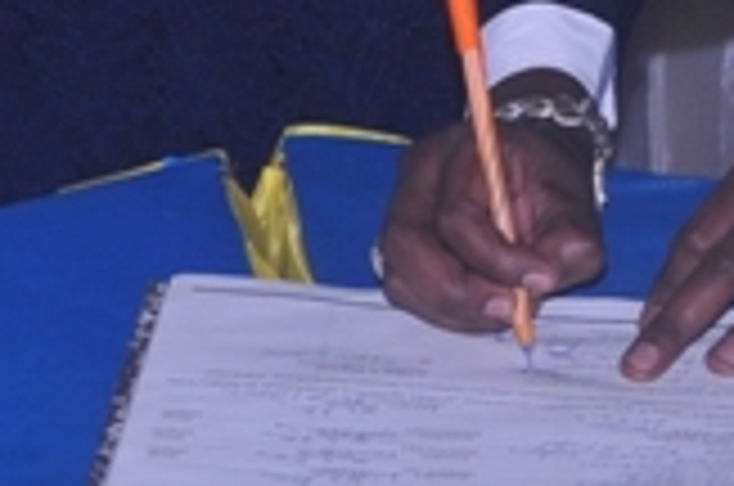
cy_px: -2
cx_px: 784
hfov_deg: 11.5
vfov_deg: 7.7
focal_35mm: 177
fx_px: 3602
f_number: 7.1
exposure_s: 1/200
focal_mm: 24
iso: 500
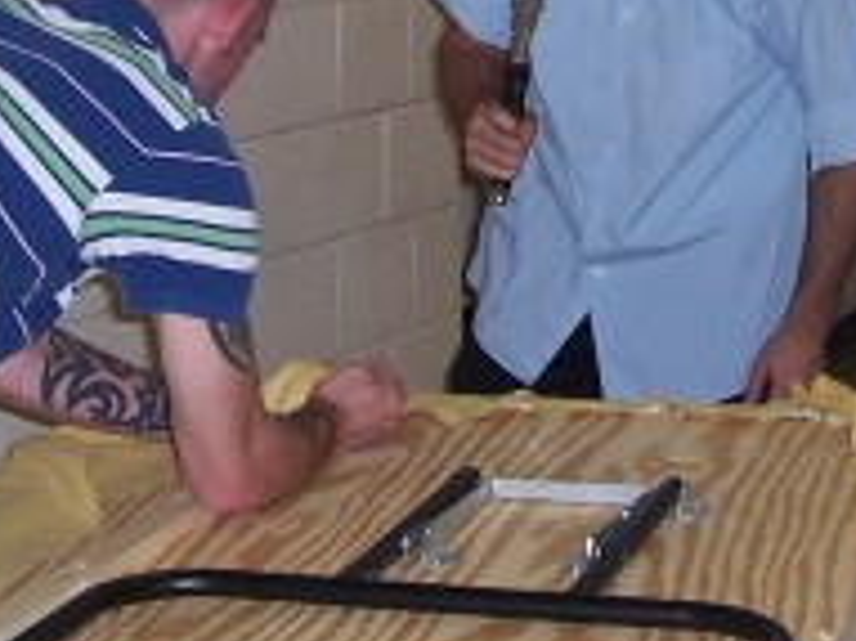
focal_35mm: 114
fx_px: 2817
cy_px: -81
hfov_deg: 17.2
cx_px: 623
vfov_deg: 12.7
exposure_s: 1/60
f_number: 2.7
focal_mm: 5.6
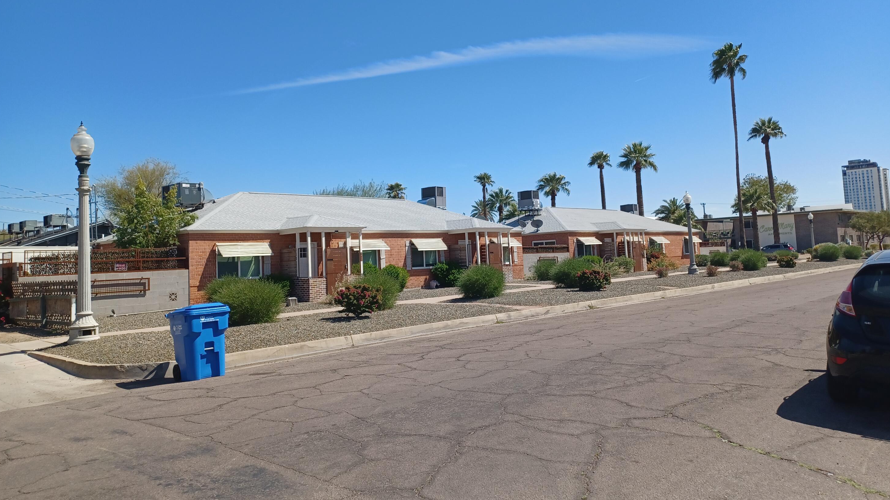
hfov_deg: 67.9
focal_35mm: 28
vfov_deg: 41.4
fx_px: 661
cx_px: 454
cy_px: 209
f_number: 1.8
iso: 32
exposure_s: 1/476
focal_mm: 4.6
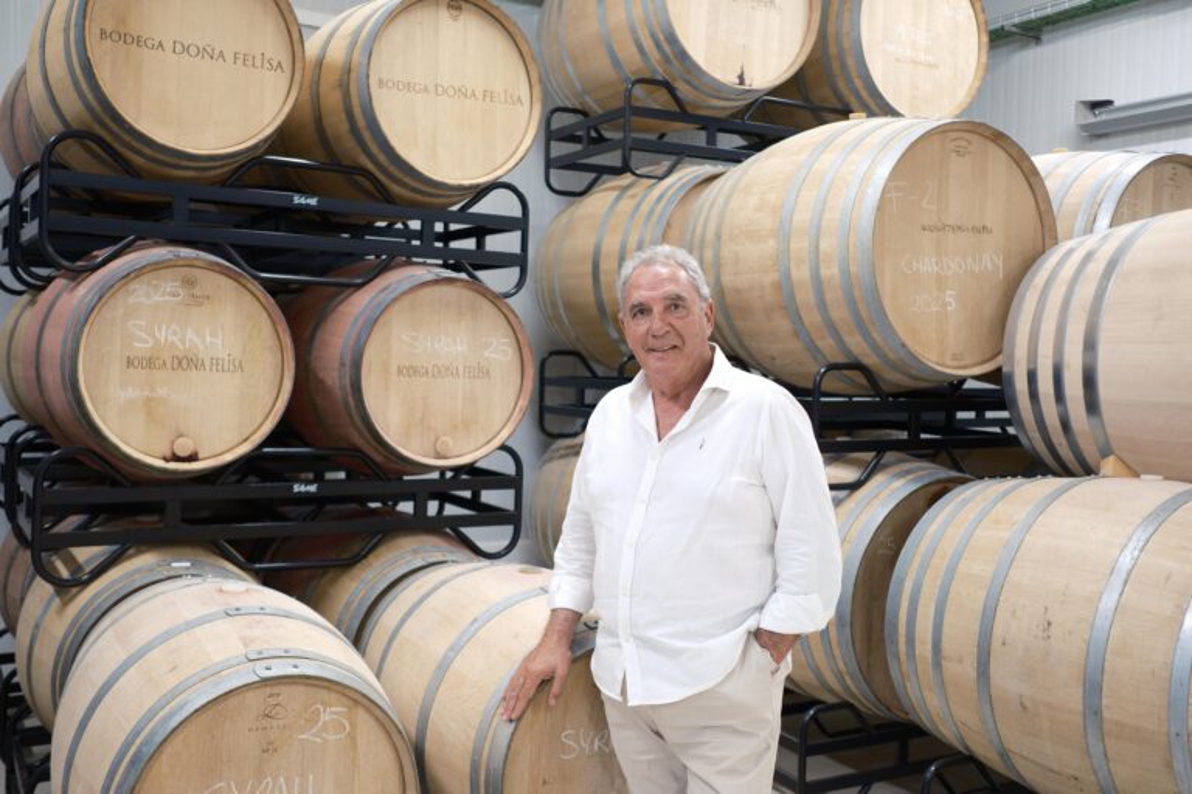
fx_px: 1159
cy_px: 397
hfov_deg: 54.4
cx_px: 596
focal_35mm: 35
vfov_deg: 37.9
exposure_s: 1/200
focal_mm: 23
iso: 1250
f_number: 2.2
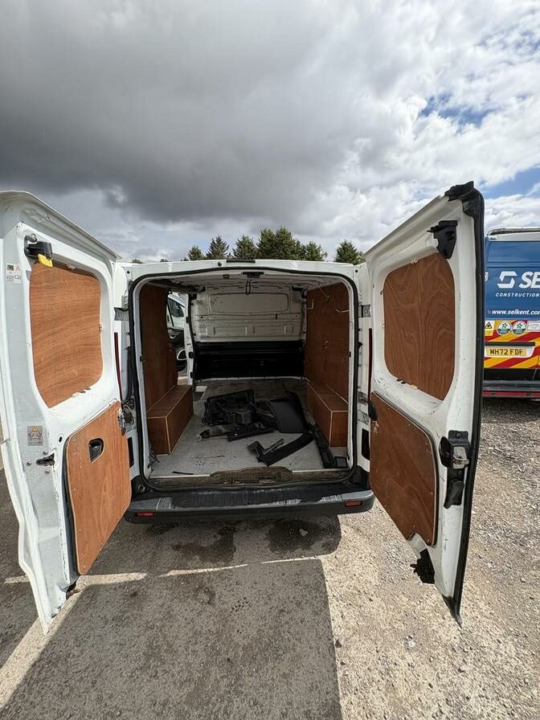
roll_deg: +2.0
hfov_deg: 85.7
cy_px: 360
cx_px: 270
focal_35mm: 14
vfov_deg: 102.1
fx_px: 291
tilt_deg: -2.2
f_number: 2.2
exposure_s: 1/899
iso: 64
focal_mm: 2.22
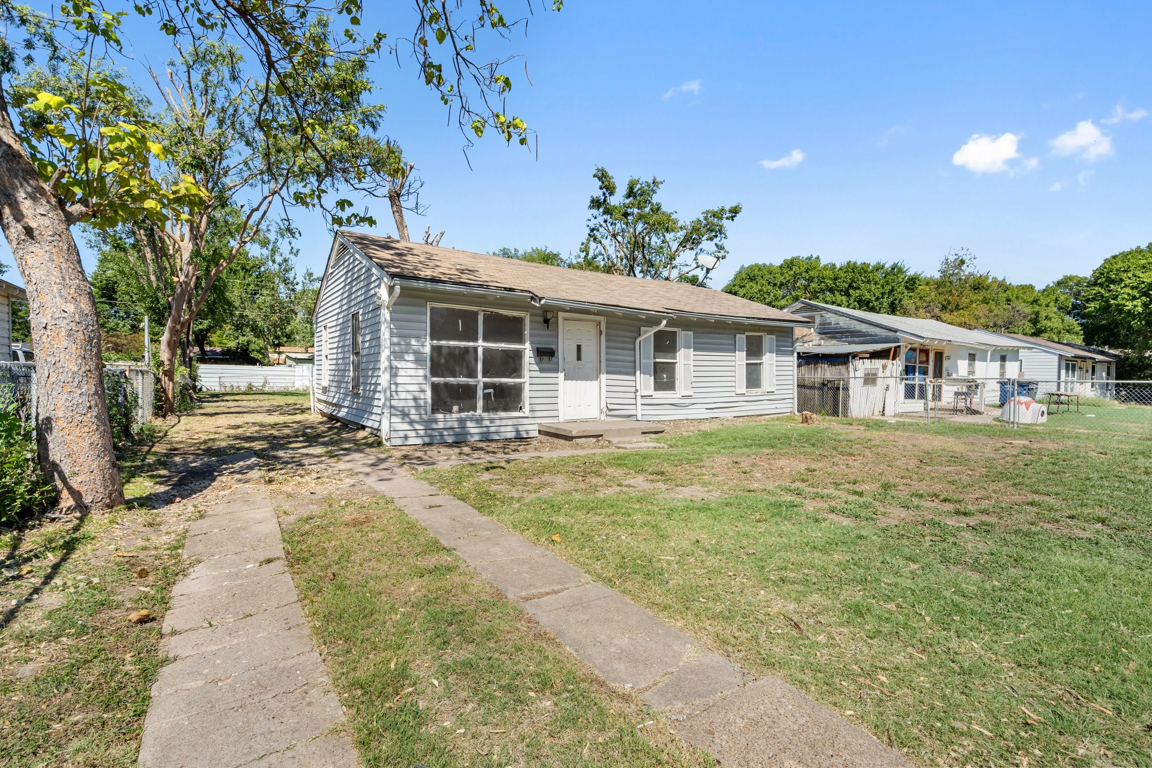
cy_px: 384
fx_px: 512
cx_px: 576
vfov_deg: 73.7
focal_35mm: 16
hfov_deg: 96.7
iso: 320
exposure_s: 1/90
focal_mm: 16
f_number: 9.5
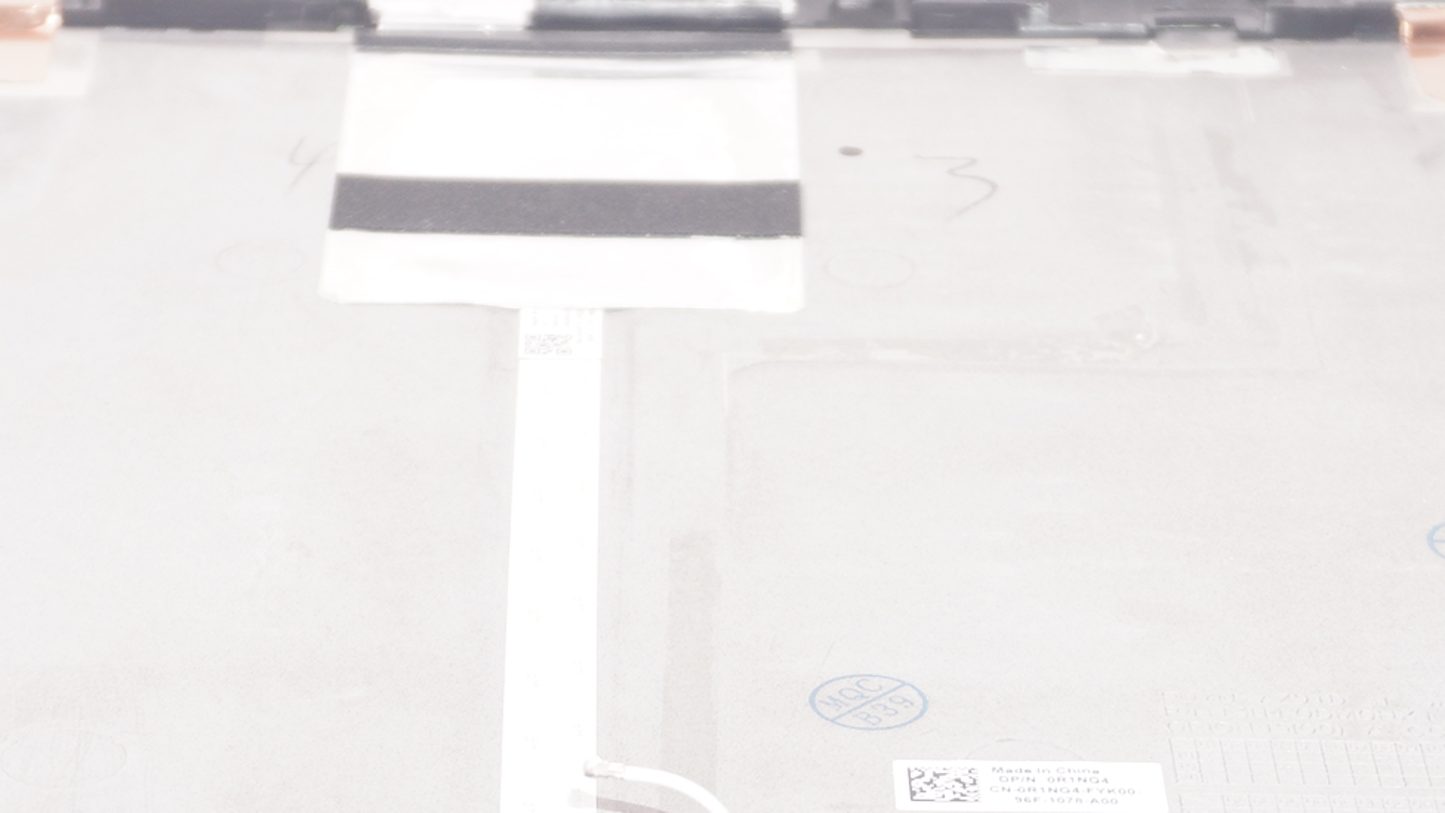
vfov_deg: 9.2
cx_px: 577
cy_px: 742
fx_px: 5004
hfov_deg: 16.4
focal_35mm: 131
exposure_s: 1/60
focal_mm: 27
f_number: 5.6
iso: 125
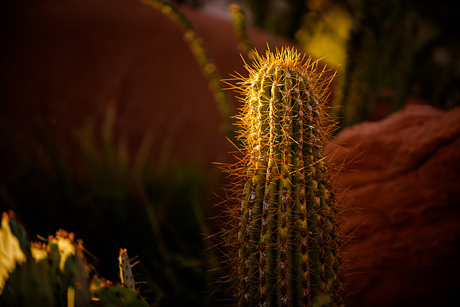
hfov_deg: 10.3
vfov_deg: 6.9
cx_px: 230
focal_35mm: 200
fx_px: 2556
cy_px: 154
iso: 200
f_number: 2.8
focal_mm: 200
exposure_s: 1/500
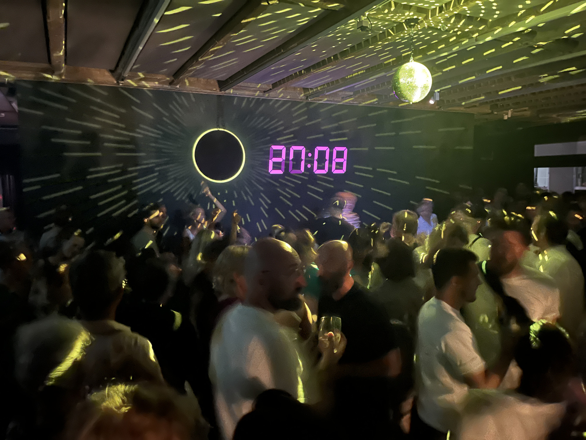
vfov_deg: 53.1
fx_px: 440
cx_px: 293
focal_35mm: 26
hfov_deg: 67.3
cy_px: 220
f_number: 1.6
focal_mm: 5.1
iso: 2500
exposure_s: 1/5
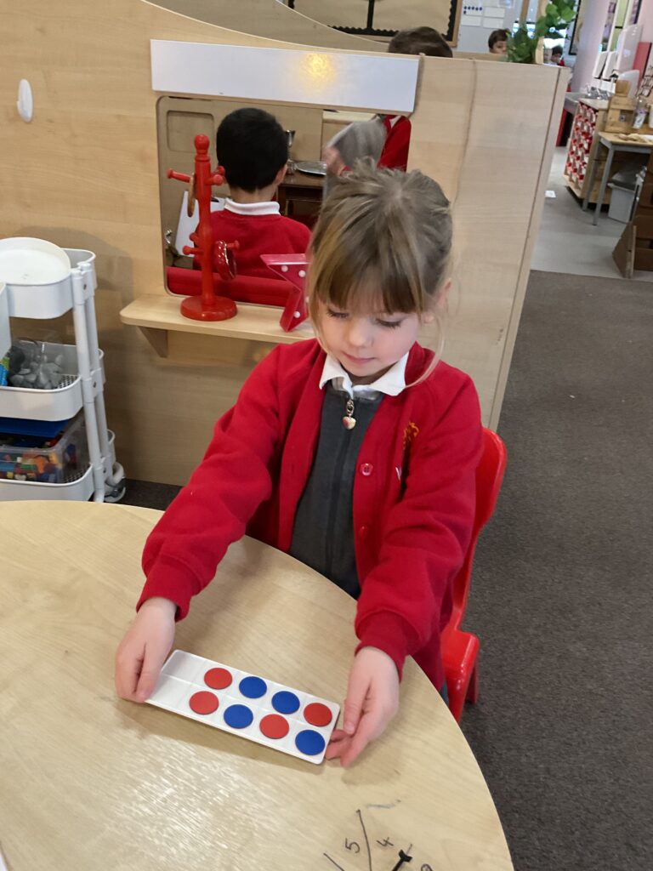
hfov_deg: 48.2
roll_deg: -4.4
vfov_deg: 61.7
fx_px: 729
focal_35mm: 29
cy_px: 436
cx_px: 326
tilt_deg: -30.8
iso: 250
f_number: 1.8
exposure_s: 1/33
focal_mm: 3
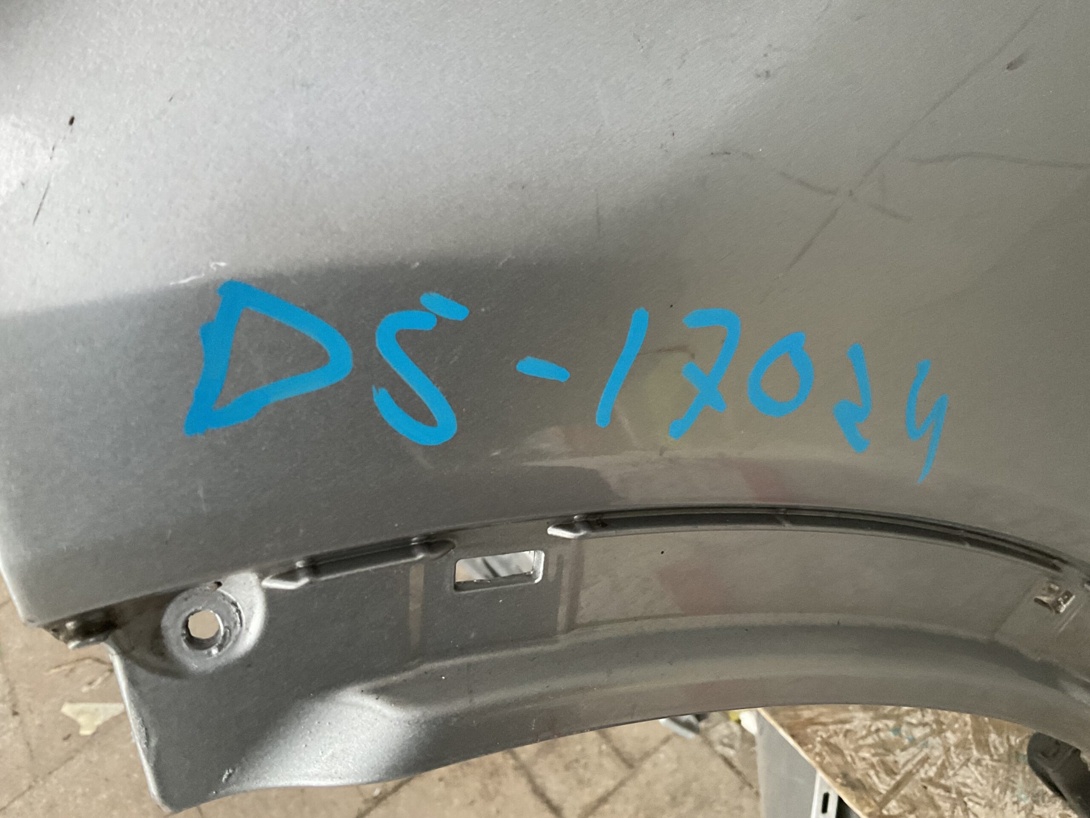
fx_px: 913
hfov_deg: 61.7
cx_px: 545
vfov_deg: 48.2
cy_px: 409
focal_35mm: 29
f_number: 1.8
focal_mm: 3
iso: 250
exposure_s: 1/60
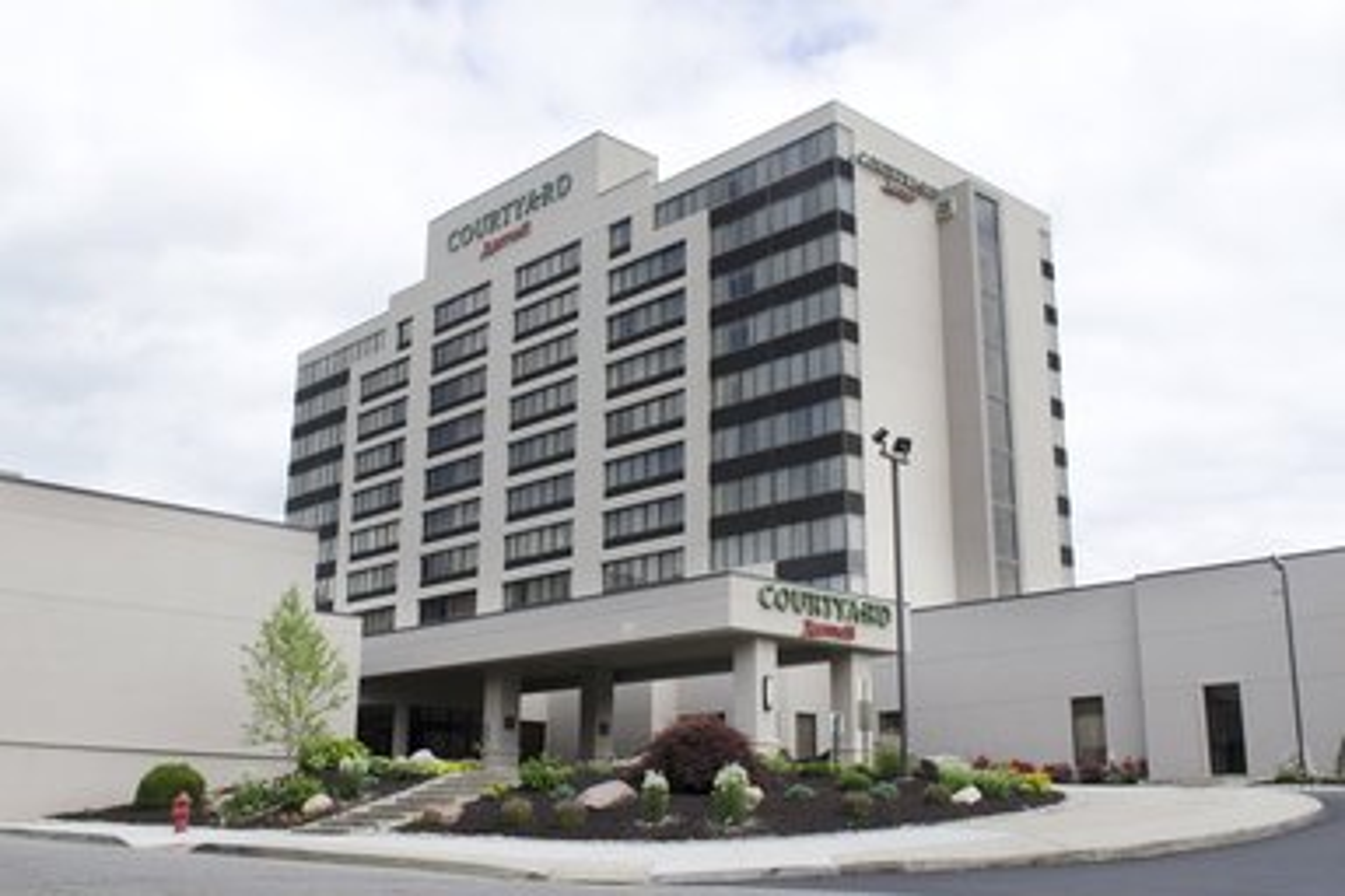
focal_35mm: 36
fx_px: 1345
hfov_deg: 53.1
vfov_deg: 36.9
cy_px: 448
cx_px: 672
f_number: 10
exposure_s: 1/400
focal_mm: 24
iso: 400
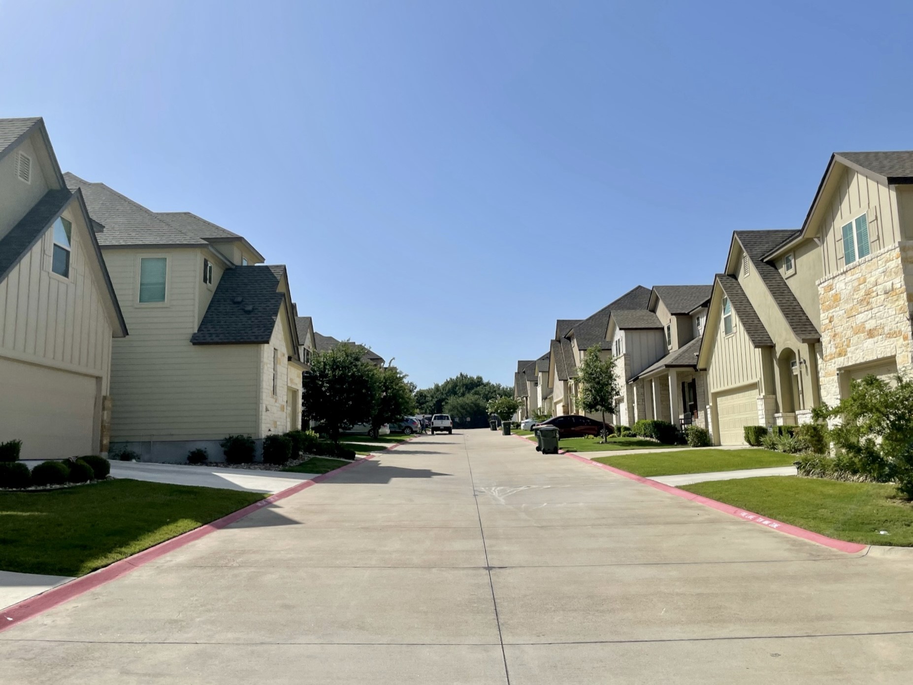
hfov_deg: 67.3
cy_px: 342
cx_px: 456
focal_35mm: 26
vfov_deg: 53.1
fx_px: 686
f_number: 1.6
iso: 32
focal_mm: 4.2
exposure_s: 1/5814
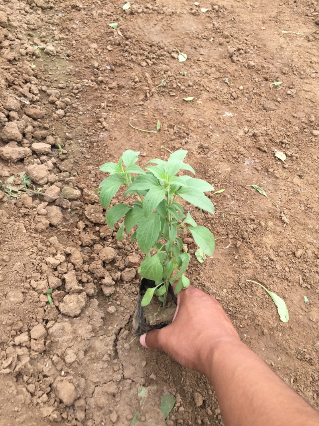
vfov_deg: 61.7
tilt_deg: -53.9
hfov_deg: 48.2
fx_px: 356
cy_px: 213
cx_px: 160
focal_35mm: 29
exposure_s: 1/273
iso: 32
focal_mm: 4.15
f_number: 2.2
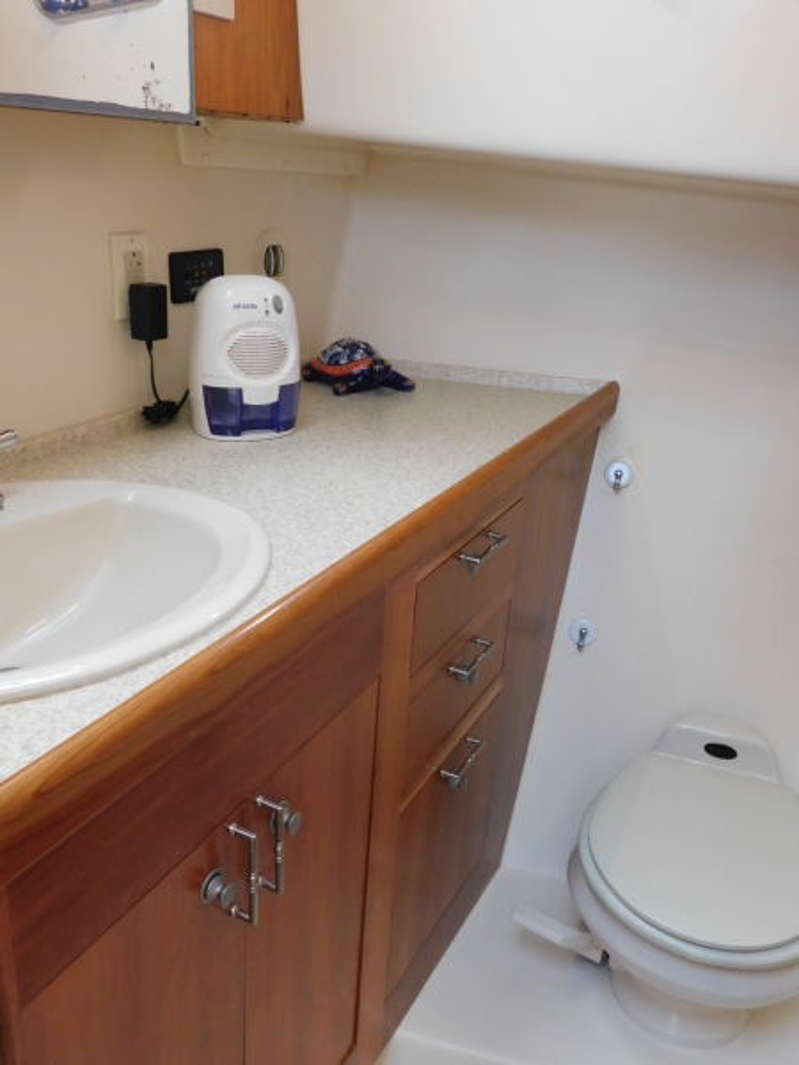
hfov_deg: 46.8
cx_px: 400
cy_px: 532
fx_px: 923
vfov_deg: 60.0
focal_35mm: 30
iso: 320
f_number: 3.2
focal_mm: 5.3
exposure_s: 1/30
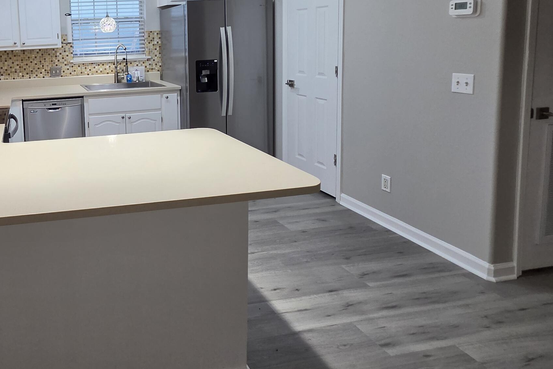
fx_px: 369
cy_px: 80
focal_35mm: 24
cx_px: 77
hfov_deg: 64.0
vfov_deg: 50.3
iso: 125
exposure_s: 1/120
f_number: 2.2
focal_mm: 2.2
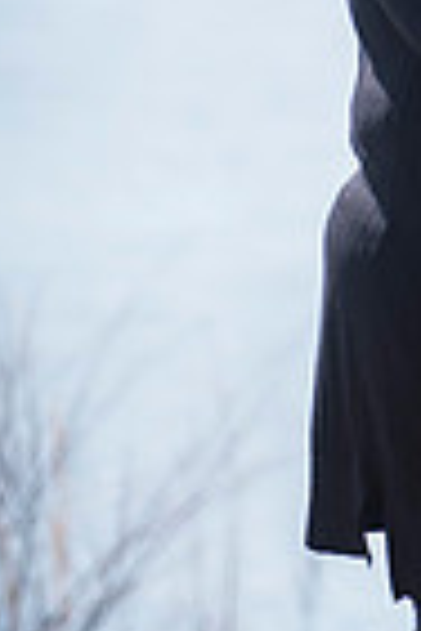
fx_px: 10857
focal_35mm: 619
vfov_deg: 3.3
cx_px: 1263
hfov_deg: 2.2
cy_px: -114
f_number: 2.8
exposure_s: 1/800
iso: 100
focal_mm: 150
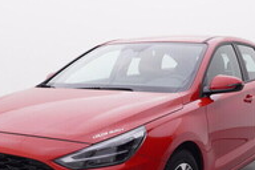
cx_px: 133
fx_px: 456
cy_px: 132
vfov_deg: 20.9
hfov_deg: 31.2
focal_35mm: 64
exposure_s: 1/80
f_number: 5
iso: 200
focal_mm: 15
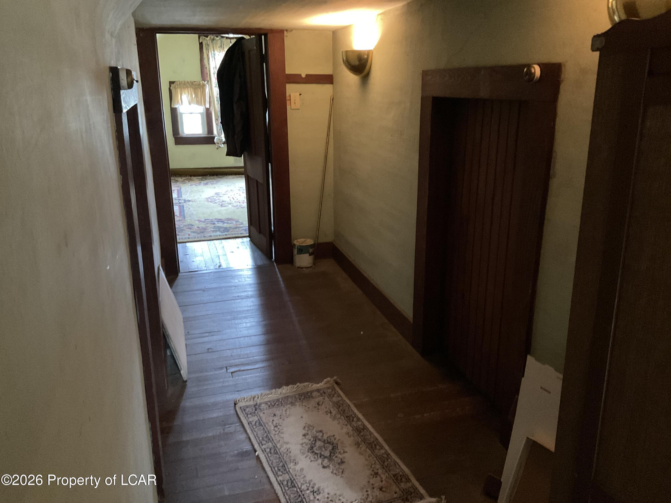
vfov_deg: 48.2
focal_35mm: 29
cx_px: 336
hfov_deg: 61.7
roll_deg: +0.8
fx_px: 562
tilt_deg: -17.5
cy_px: 252
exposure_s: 1/24
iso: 500
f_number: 1.8
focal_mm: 3
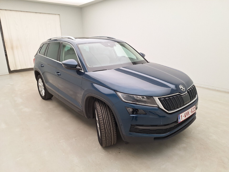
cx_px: 114
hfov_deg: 73.9
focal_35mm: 23
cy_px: 86
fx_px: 152
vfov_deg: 58.9
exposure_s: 1/100
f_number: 1.8
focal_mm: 5.54
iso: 50
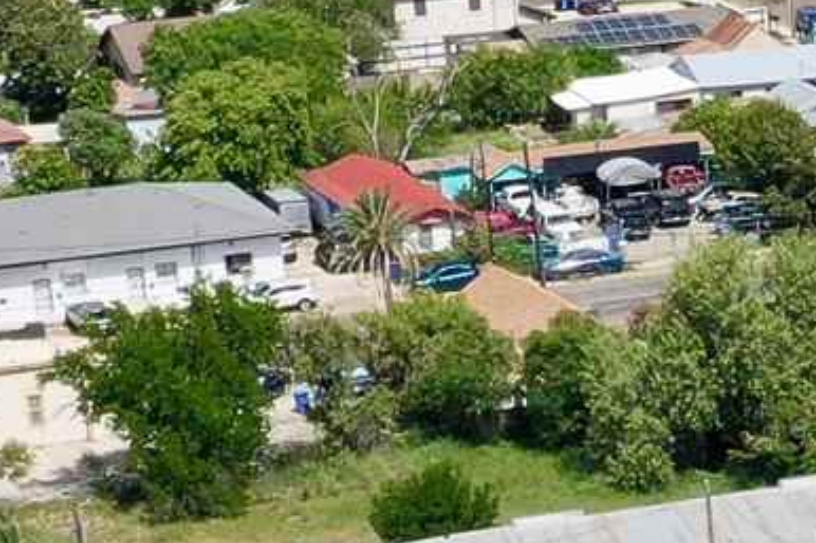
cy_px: 685
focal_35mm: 223
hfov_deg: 8.6
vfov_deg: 6.1
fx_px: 5052
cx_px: 1778
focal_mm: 10.26
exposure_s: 1/640
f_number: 6.3
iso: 100
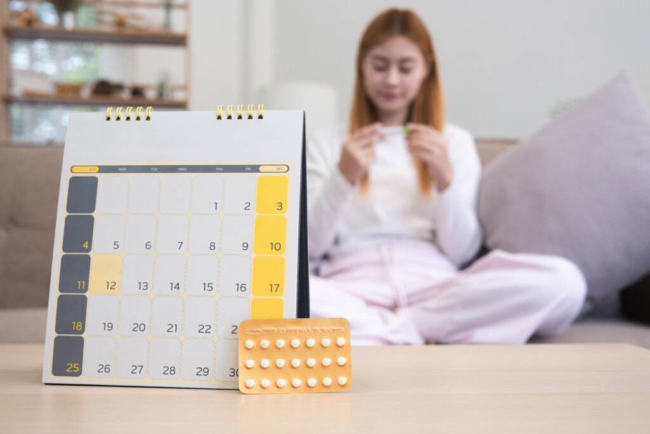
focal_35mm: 41
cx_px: 325
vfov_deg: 32.6
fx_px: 740
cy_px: 217
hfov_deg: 47.4
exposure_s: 1/250
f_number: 2.8
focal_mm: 27
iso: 800
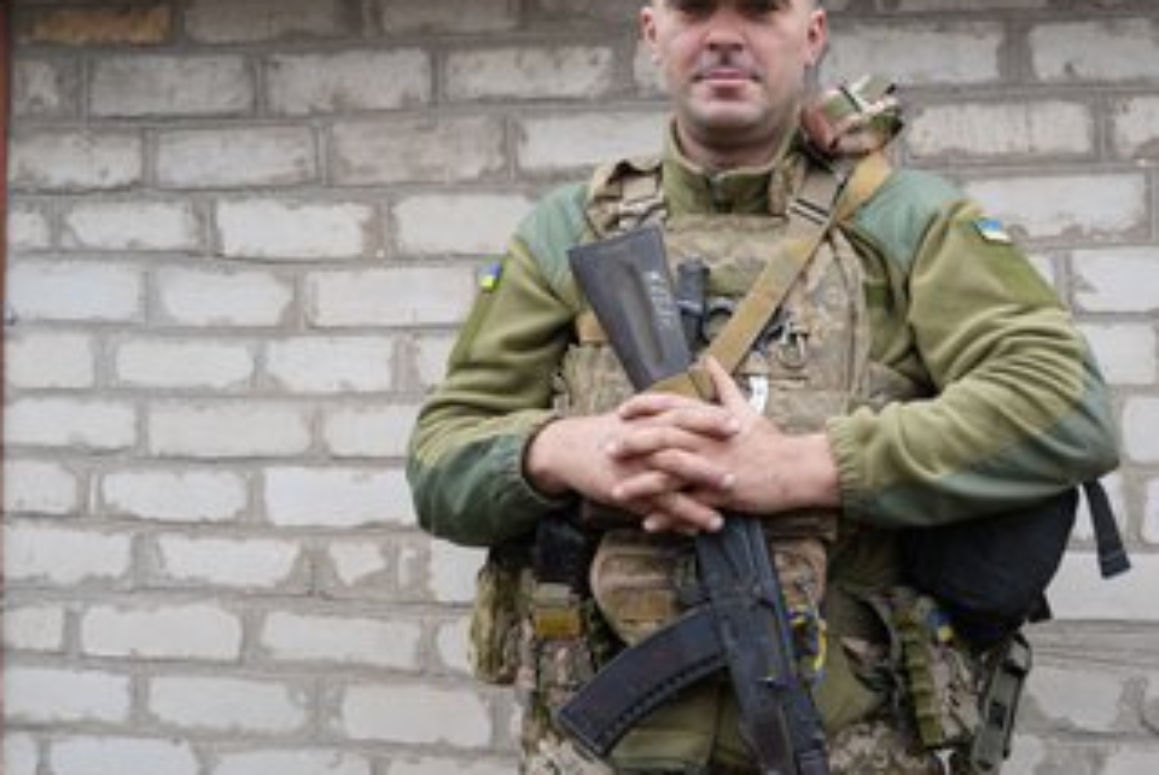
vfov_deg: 22.6
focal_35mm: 60
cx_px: 681
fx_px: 1933
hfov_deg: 33.3
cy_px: 321
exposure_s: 1/80
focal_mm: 48
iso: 100
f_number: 4
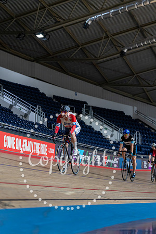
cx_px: 78
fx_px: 624
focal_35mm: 96
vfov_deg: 21.2
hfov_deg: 14.3
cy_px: 117
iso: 3200
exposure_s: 1/800
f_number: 2.8
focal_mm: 96
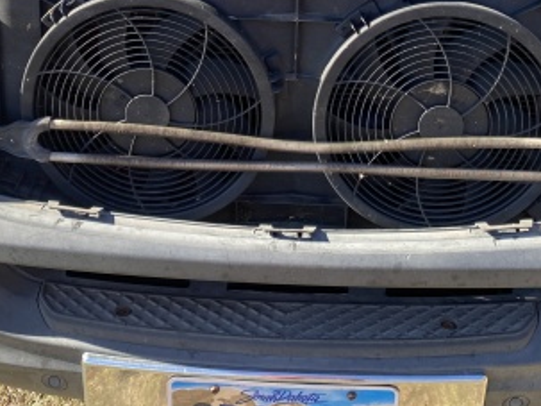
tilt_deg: -20.7
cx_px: 300
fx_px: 859
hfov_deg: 34.9
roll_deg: -0.1
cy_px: -14
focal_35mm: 55
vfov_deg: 25.1
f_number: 1.8
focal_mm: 4.25
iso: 32
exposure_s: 1/513
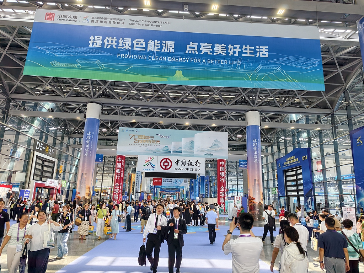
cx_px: 182
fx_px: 252
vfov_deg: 56.8
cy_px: 136
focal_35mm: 24
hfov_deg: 71.6
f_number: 1.57
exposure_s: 1/312
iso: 71
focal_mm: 7
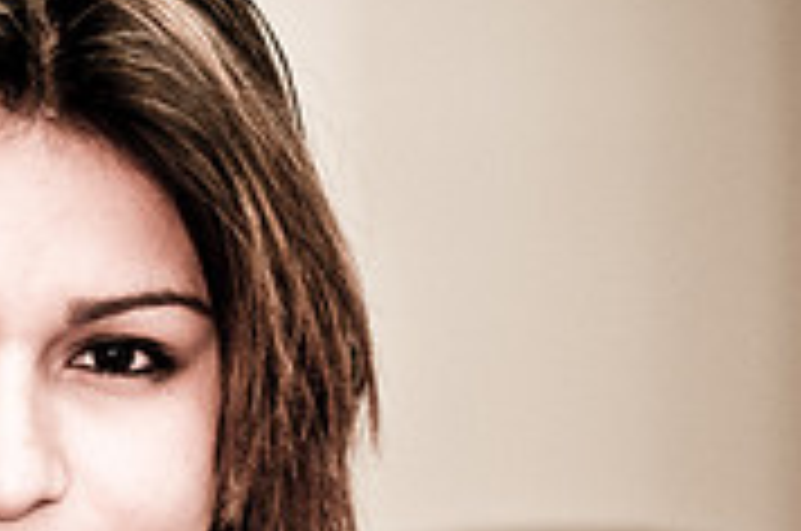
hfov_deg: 6.0
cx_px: -328
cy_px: 439
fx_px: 7596
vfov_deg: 4.0
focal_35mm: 342
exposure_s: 1/60
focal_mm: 70
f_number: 2.8
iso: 200
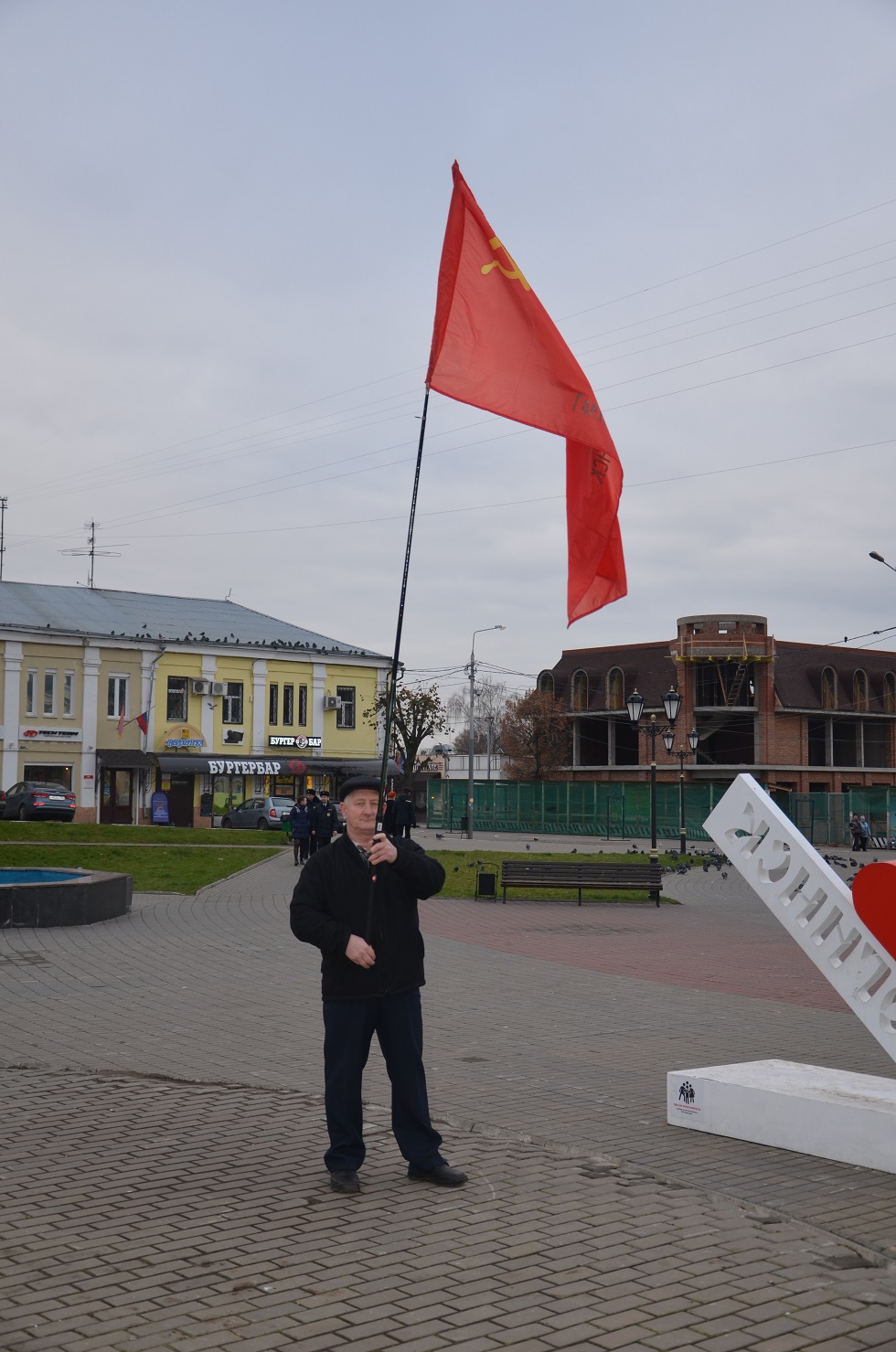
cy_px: 676
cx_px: 448
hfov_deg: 31.8
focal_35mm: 42
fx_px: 1575
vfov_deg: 46.5
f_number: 4
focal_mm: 28
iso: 200
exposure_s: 1/200
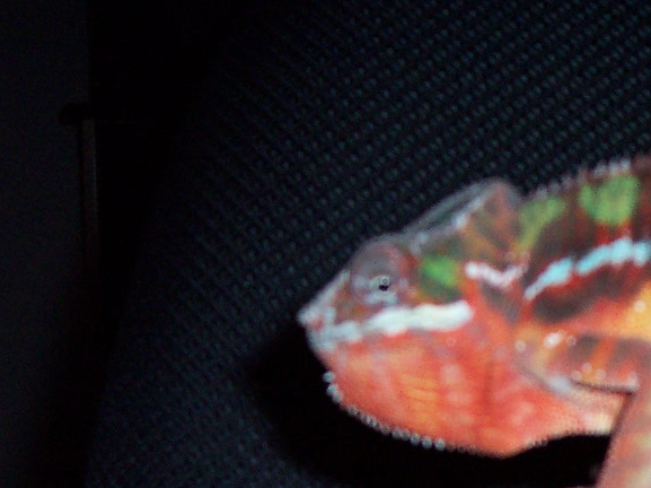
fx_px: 1447
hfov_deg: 24.2
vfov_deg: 18.8
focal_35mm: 77
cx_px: 661
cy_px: 427
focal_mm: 5.6
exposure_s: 1/60
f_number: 2.8
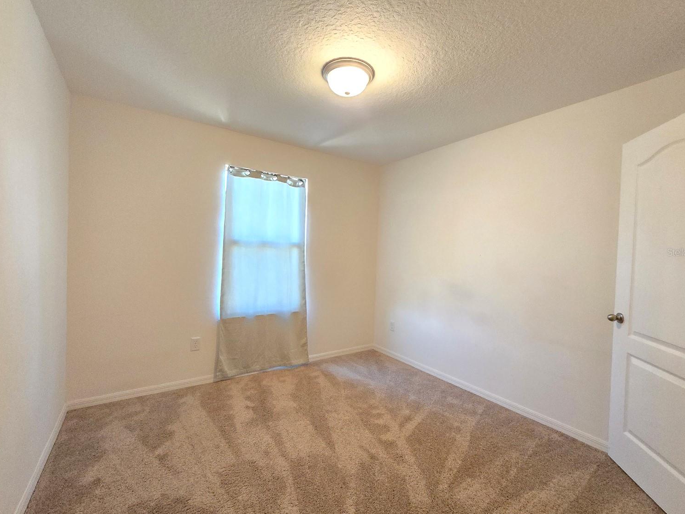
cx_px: 342
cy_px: 252
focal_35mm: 14
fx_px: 277
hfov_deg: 102.1
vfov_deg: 85.6
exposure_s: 1/60
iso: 1250
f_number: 2.2
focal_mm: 2.2
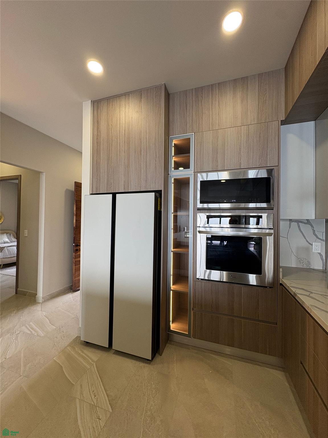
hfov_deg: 85.7
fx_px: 177
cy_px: 219
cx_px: 164
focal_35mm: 14
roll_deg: -1.1
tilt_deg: +1.6
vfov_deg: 102.1
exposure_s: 1/120
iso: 160
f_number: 2.2
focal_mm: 2.22
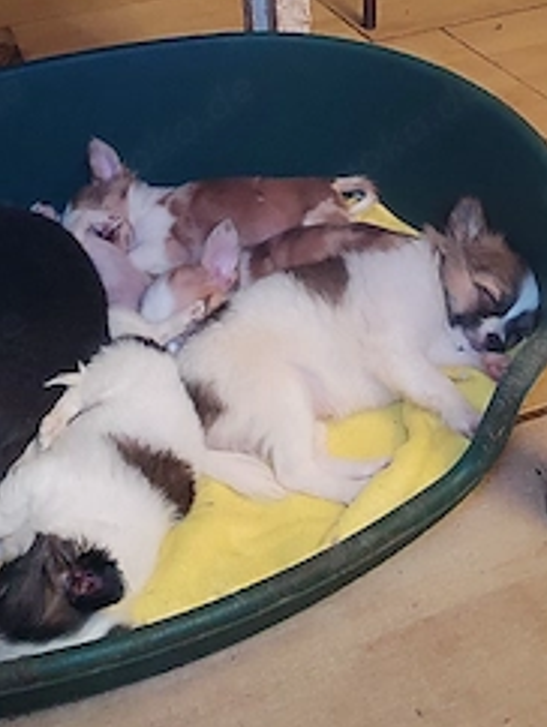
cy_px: 173
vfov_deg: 52.6
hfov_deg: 42.9
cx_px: 231
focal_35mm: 33
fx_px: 694
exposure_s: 1/14
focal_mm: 3.49
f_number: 2.45
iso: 909
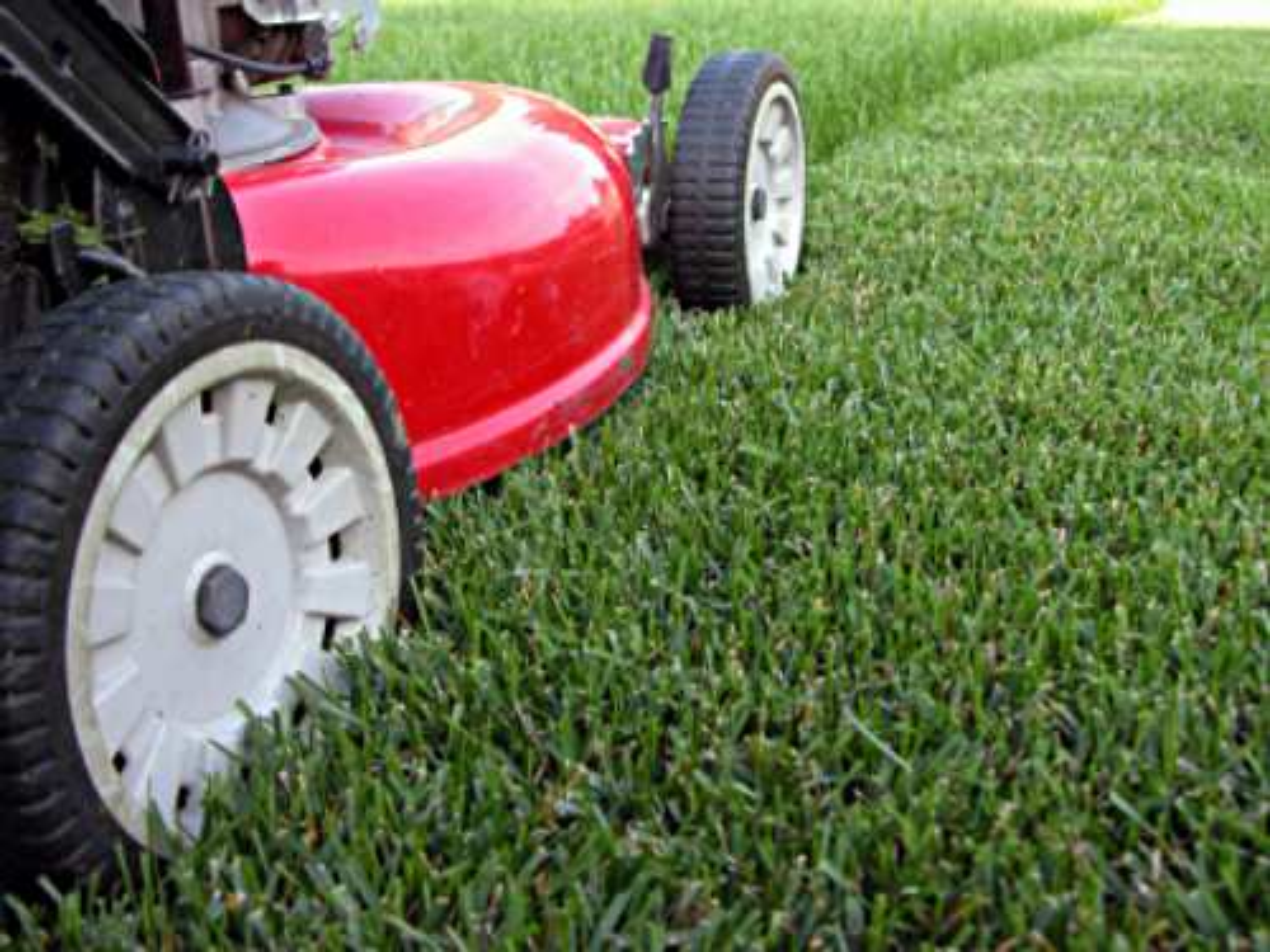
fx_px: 1431
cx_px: 635
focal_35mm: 39
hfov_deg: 47.9
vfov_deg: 36.8
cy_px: 476
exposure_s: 1/69.9
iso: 100
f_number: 3.2
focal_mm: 10
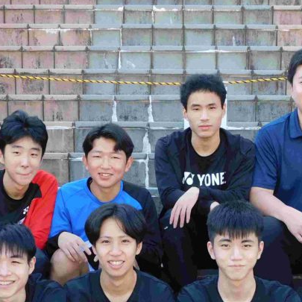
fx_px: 948
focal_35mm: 96
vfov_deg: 17.9
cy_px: 252
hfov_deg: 18.1
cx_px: 167
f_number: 3.8
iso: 125
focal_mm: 7.2
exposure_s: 1/100
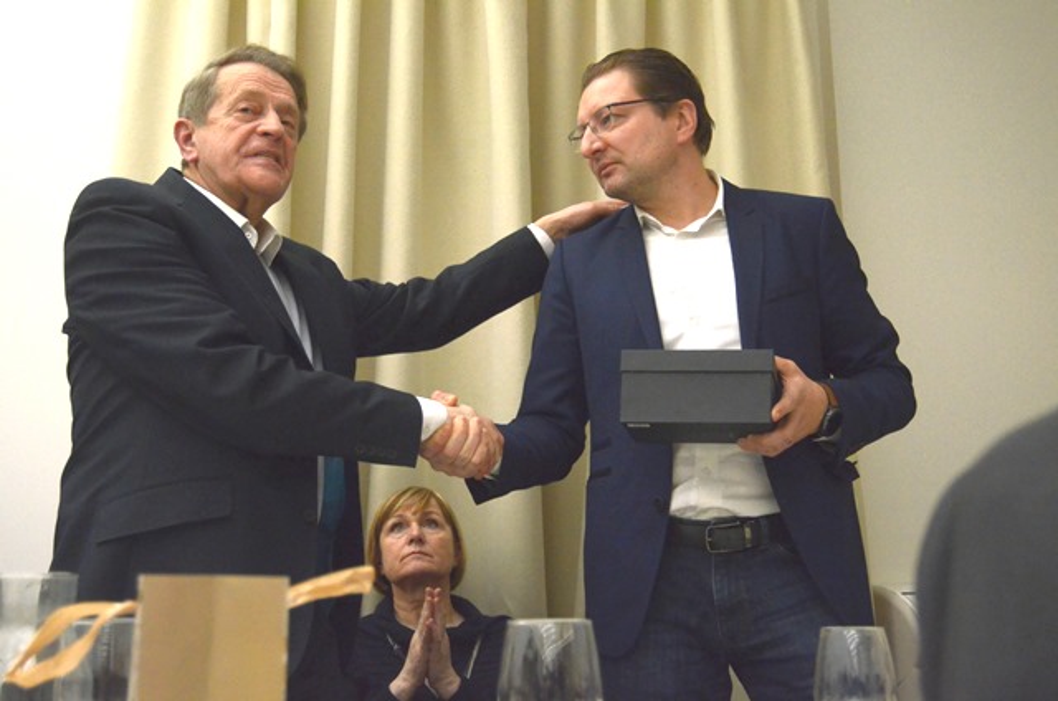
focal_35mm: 42
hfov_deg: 46.5
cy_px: 350
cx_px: 529
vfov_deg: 31.8
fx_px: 1232
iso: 3200
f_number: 3.8
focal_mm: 28
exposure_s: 1/250
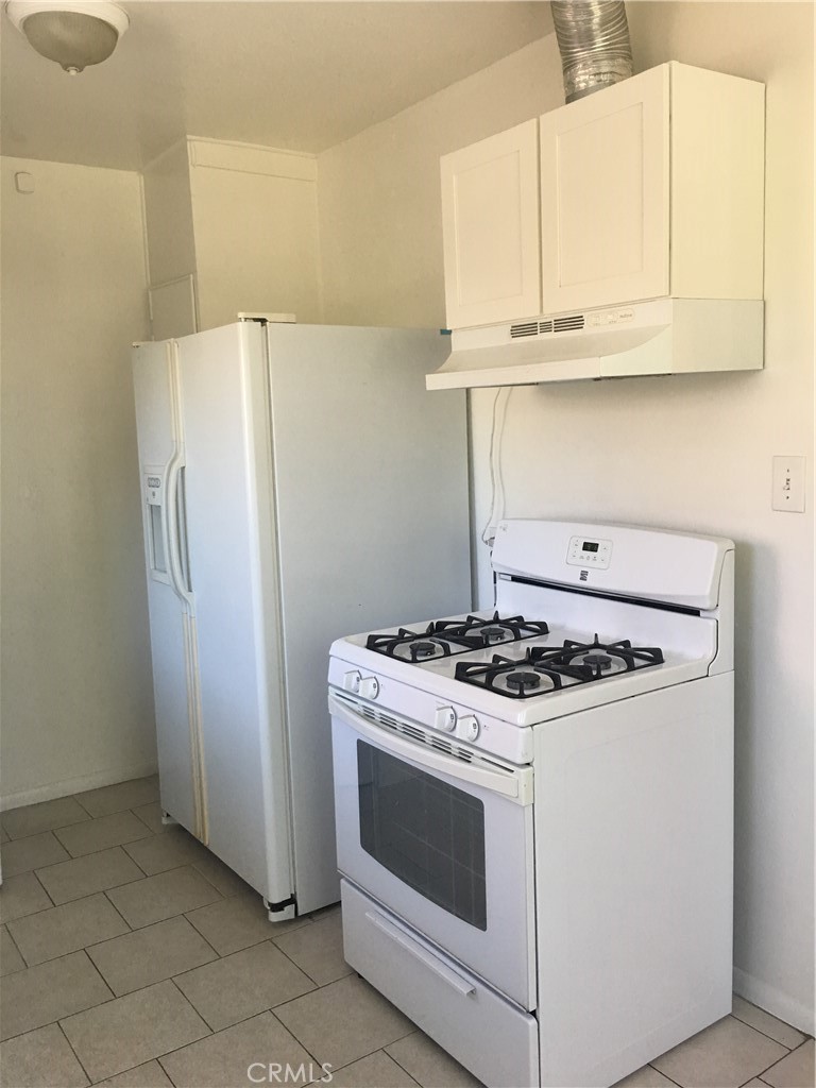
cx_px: 408
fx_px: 911
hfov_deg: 48.2
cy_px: 544
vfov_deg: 61.7
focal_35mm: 29
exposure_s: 1/30
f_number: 2.2
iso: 40
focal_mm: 4.15
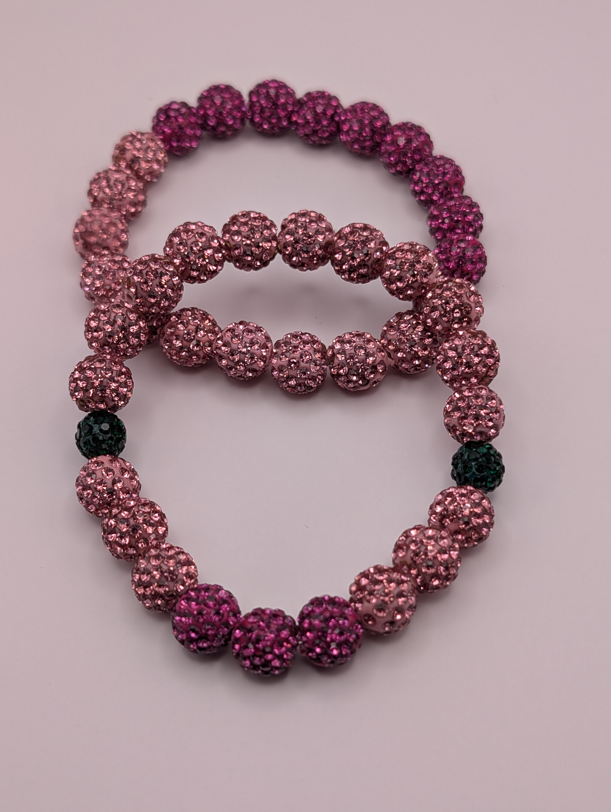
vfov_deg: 38.9
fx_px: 1150
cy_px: 406
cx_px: 306
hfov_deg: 29.7
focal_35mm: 49
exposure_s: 1/170
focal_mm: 6.9
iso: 23
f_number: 1.68
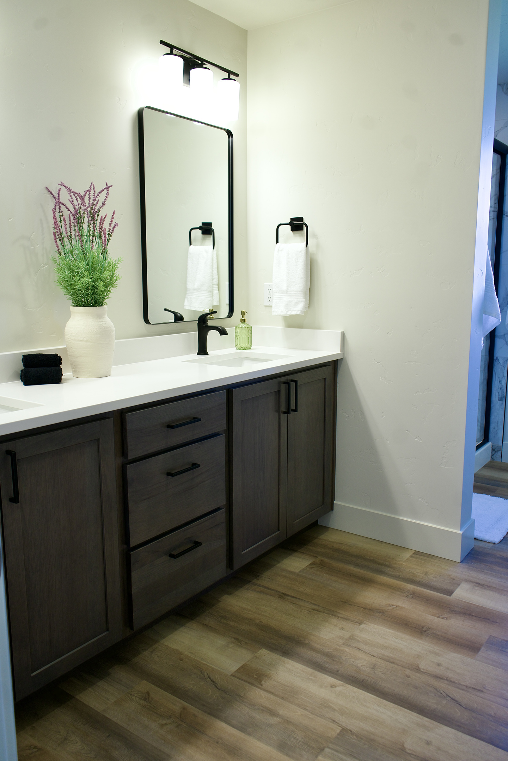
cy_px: 380
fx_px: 613
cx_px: 254
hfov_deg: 45.0
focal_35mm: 29
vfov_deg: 63.6
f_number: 4
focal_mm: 29
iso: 320
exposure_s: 1/60
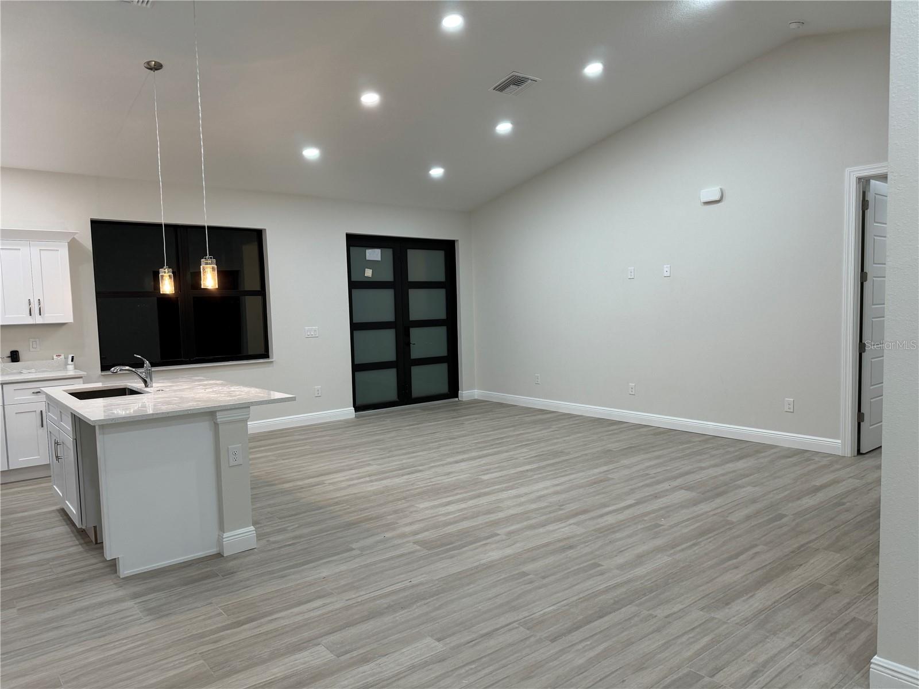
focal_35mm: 24
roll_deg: +1.1
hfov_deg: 71.6
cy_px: 344
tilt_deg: -5.5
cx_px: 460
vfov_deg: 56.8
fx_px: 637
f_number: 1.78
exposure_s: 1/120
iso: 160
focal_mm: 6.76
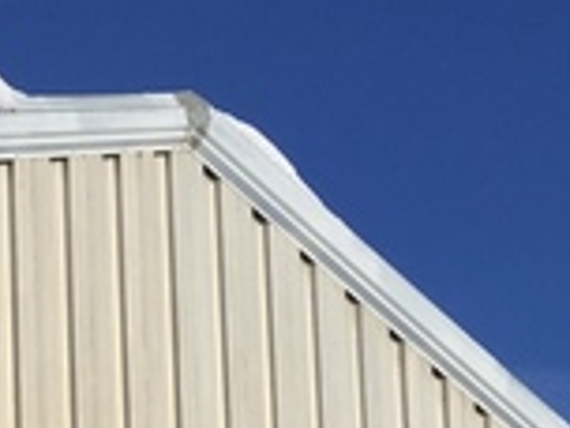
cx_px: -313
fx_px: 2239
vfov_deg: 10.0
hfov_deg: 13.6
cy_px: 899
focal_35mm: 136
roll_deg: +3.4
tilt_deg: +10.4
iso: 32
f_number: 2.2
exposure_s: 1/3300
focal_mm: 4.15
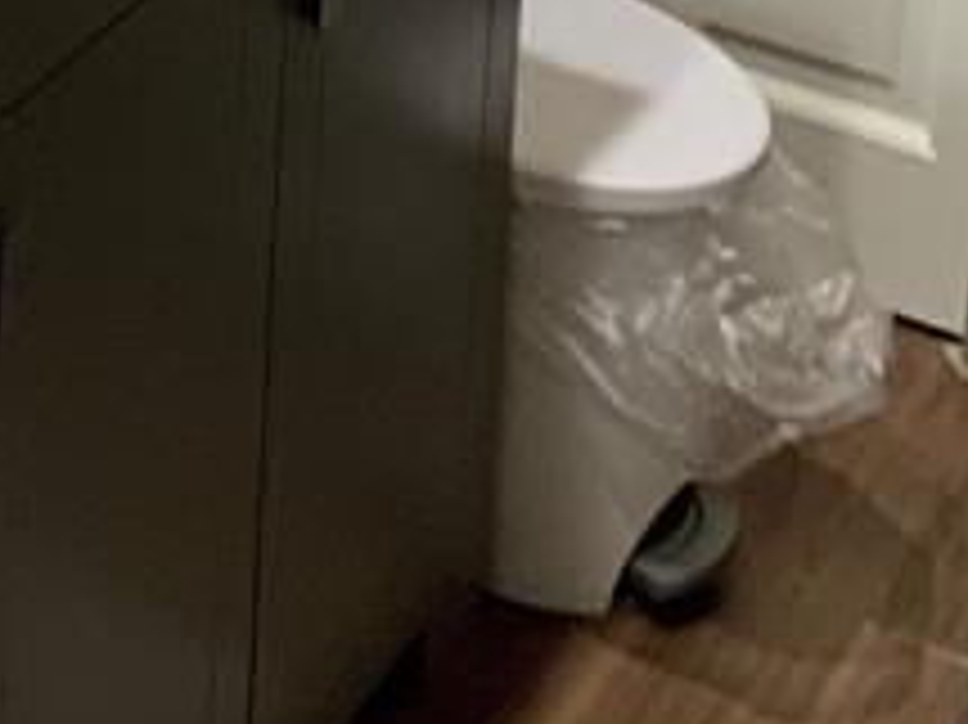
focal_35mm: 138
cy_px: -800
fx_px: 3857
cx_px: 180
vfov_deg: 9.9
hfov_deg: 14.2
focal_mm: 3
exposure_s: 1/60
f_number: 1.8
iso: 64
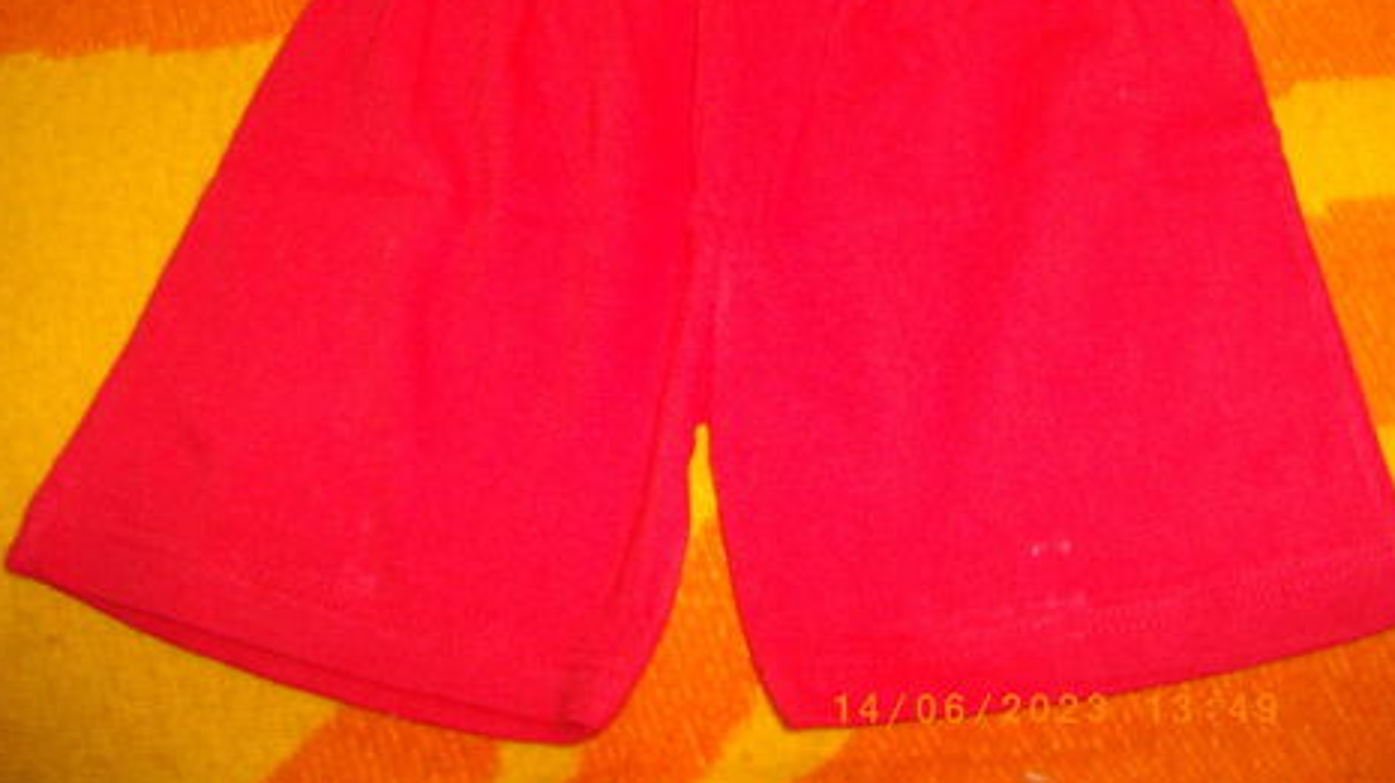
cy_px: 285
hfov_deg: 55.3
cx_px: 705
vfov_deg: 32.6
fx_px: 1331
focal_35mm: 36
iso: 200
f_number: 2.9
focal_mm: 5.7
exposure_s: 1/50
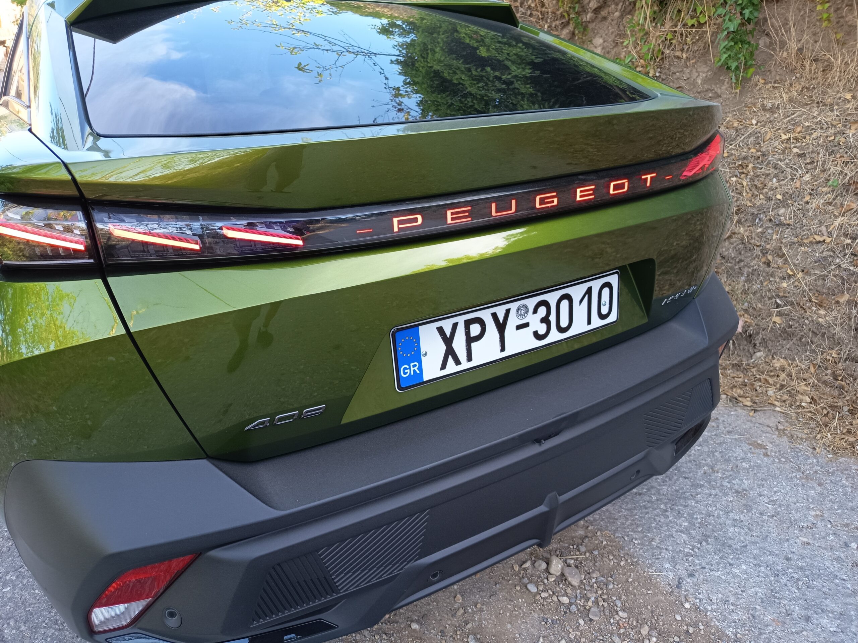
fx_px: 595
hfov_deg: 71.6
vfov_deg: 56.8
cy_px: 322
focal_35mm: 24
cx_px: 429
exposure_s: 1/100
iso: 200
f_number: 1.7
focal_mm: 5.24
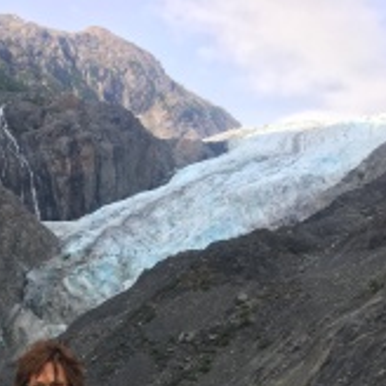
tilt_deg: -6.3
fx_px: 719
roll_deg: -0.2
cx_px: 96
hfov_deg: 29.6
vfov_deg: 27.5
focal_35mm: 57
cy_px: 424
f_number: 2.2
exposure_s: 1/466
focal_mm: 4.15
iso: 25
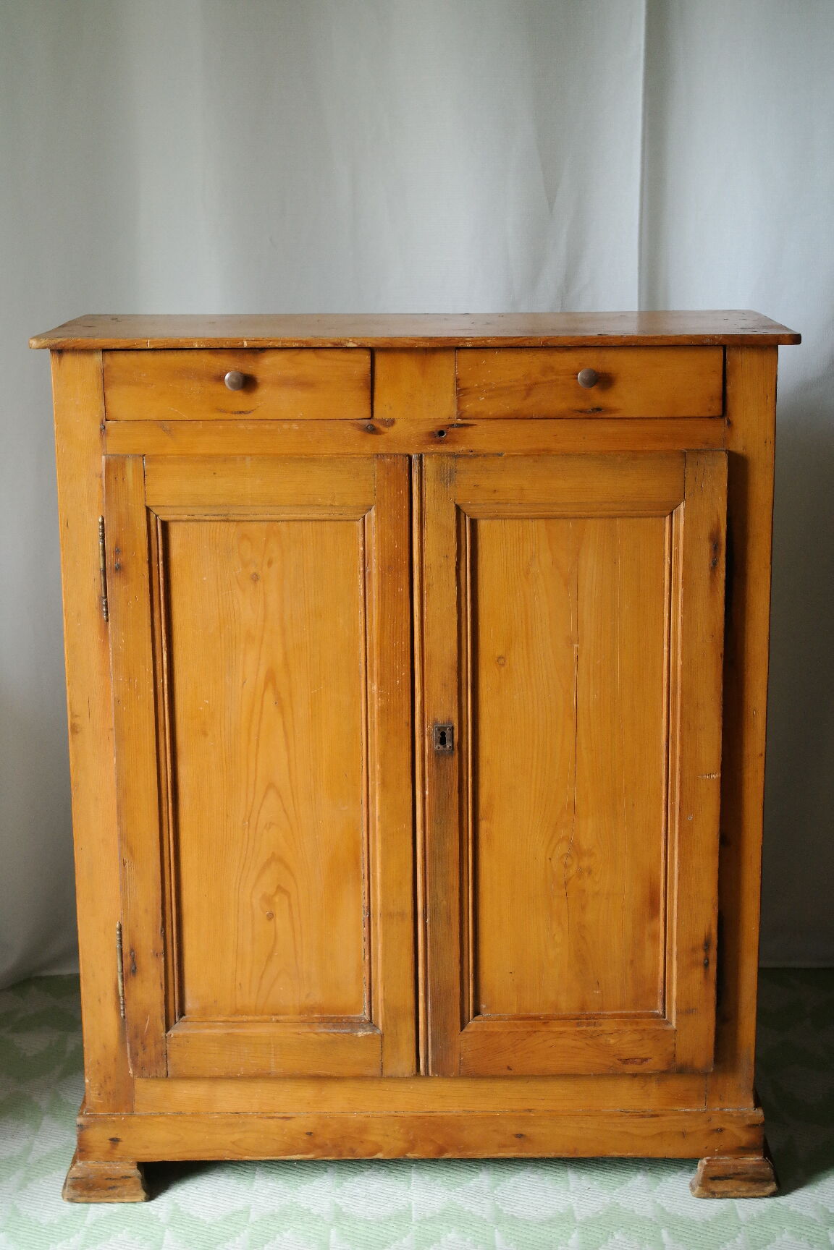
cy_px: 625
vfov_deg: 34.5
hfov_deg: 23.4
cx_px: 417
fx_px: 2015
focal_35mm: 58
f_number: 6.3
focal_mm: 38
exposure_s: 1/30
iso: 1600
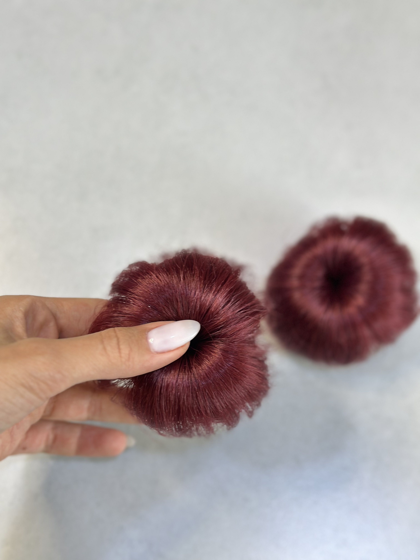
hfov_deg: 30.3
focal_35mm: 48
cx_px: 210
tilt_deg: -70.8
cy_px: 280
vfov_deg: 39.7
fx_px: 777
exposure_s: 1/50
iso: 200
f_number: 1.78
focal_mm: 6.86
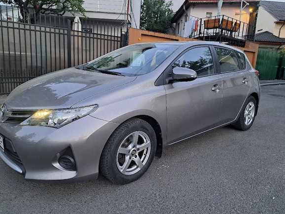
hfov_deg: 69.4
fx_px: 206
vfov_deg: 54.9
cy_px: 108
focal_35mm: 25
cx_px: 140
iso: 400
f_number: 1.8
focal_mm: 5.23
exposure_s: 1/33
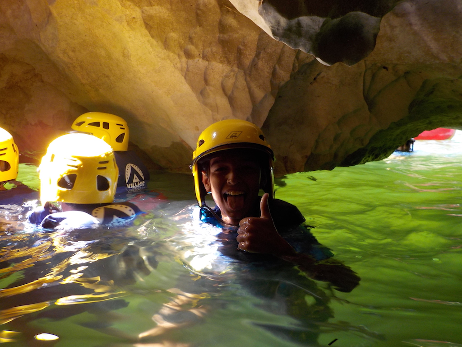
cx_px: 231
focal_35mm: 30
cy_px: 174
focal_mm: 4.1
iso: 125
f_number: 3.3
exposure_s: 1/40
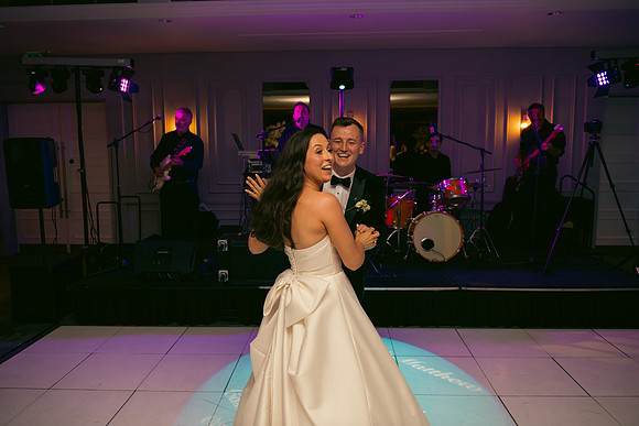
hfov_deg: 65.5
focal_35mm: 28
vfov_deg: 46.4
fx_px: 497
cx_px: 320
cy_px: 213
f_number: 3.5
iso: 800
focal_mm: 28
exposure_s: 1/160
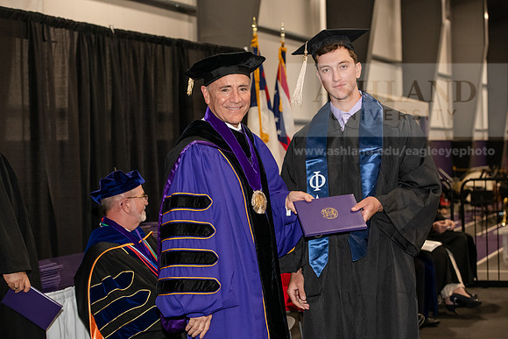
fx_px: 988
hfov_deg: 28.8
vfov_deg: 19.5
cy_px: 170
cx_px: 254
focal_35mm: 70
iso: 2500
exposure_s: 1/200
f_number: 5
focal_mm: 70
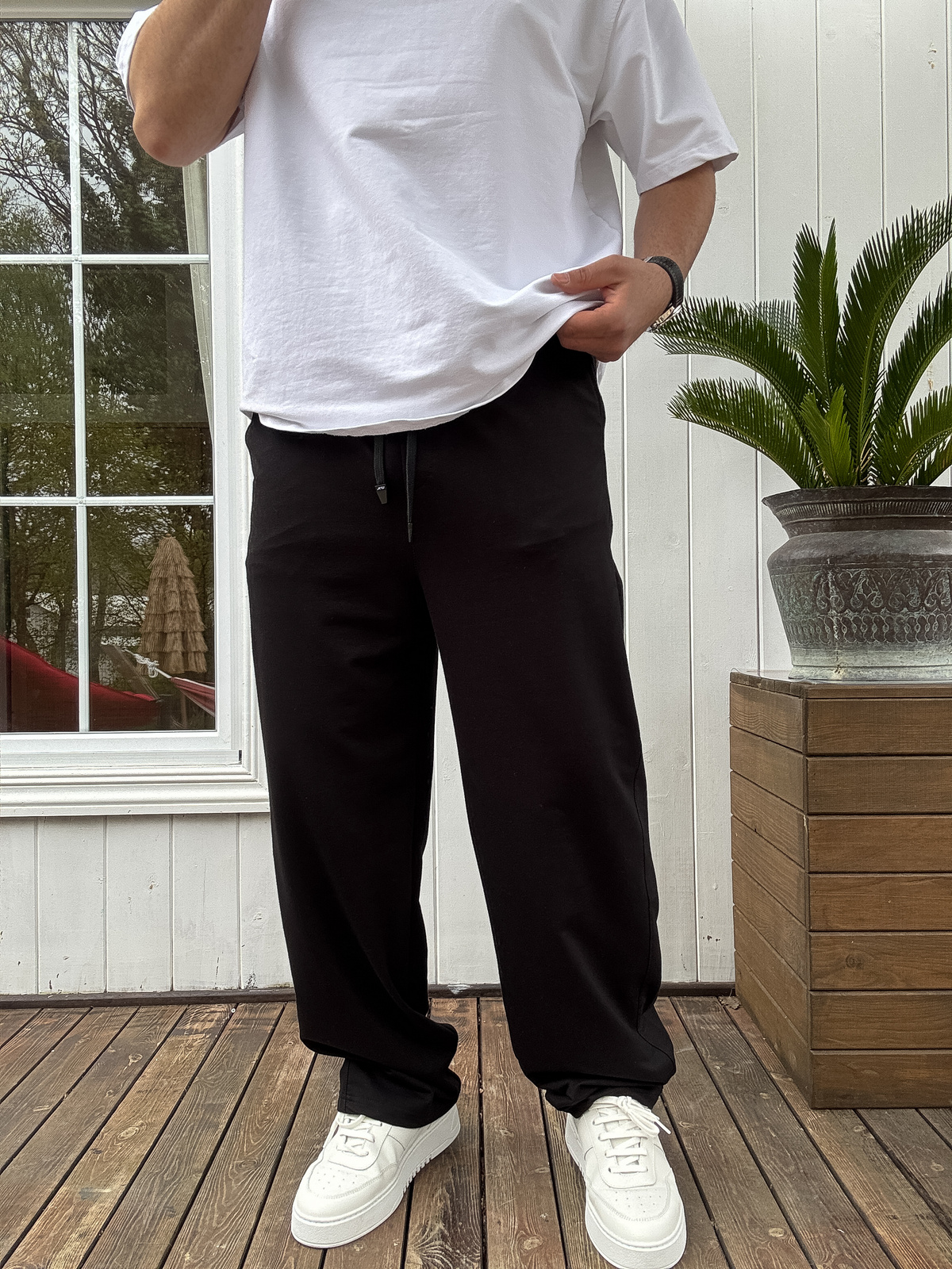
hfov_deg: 46.8
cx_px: 476
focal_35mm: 30
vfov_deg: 60.0
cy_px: 634
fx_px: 1100
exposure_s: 1/120
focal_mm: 2.69
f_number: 1.9
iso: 20
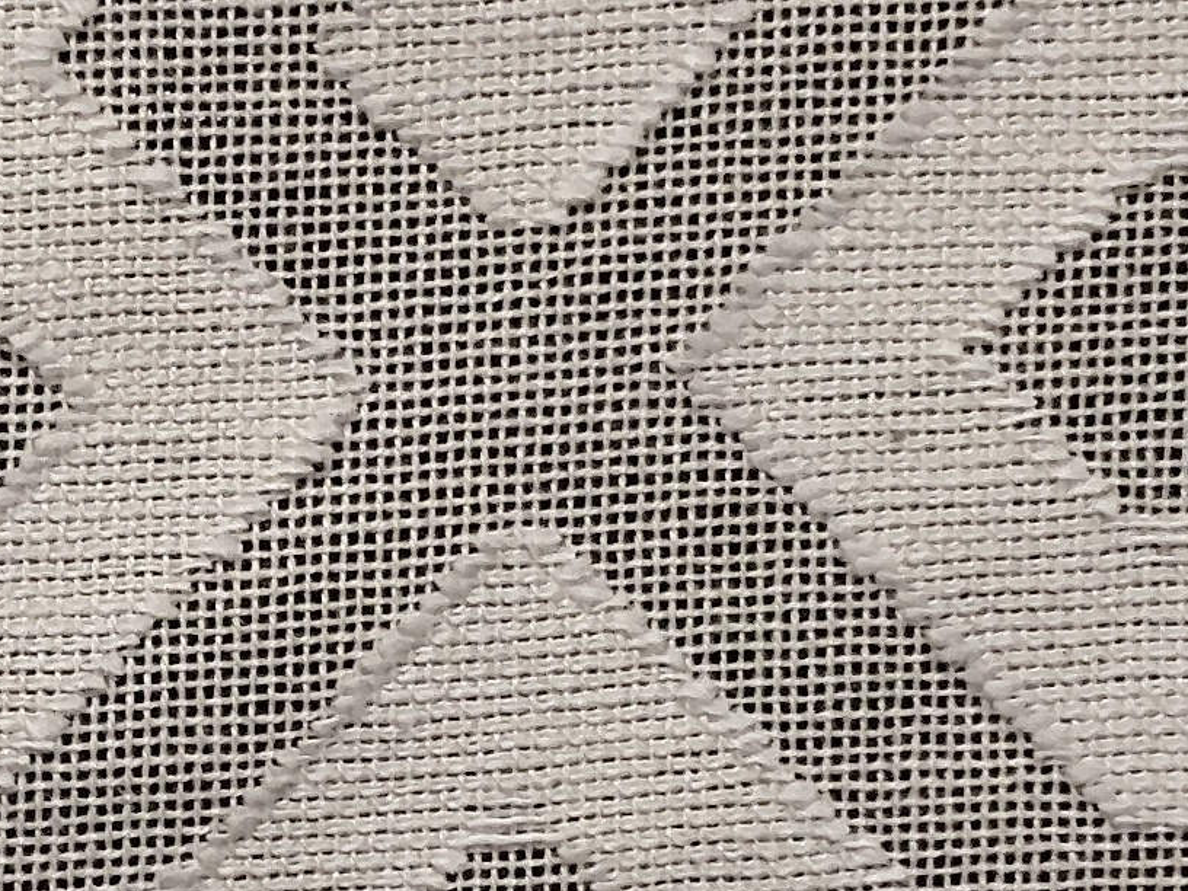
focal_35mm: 104
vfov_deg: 14.1
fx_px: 3569
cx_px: 108
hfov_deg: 18.6
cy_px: 757
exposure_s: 1/100
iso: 80
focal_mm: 2.78
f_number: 2
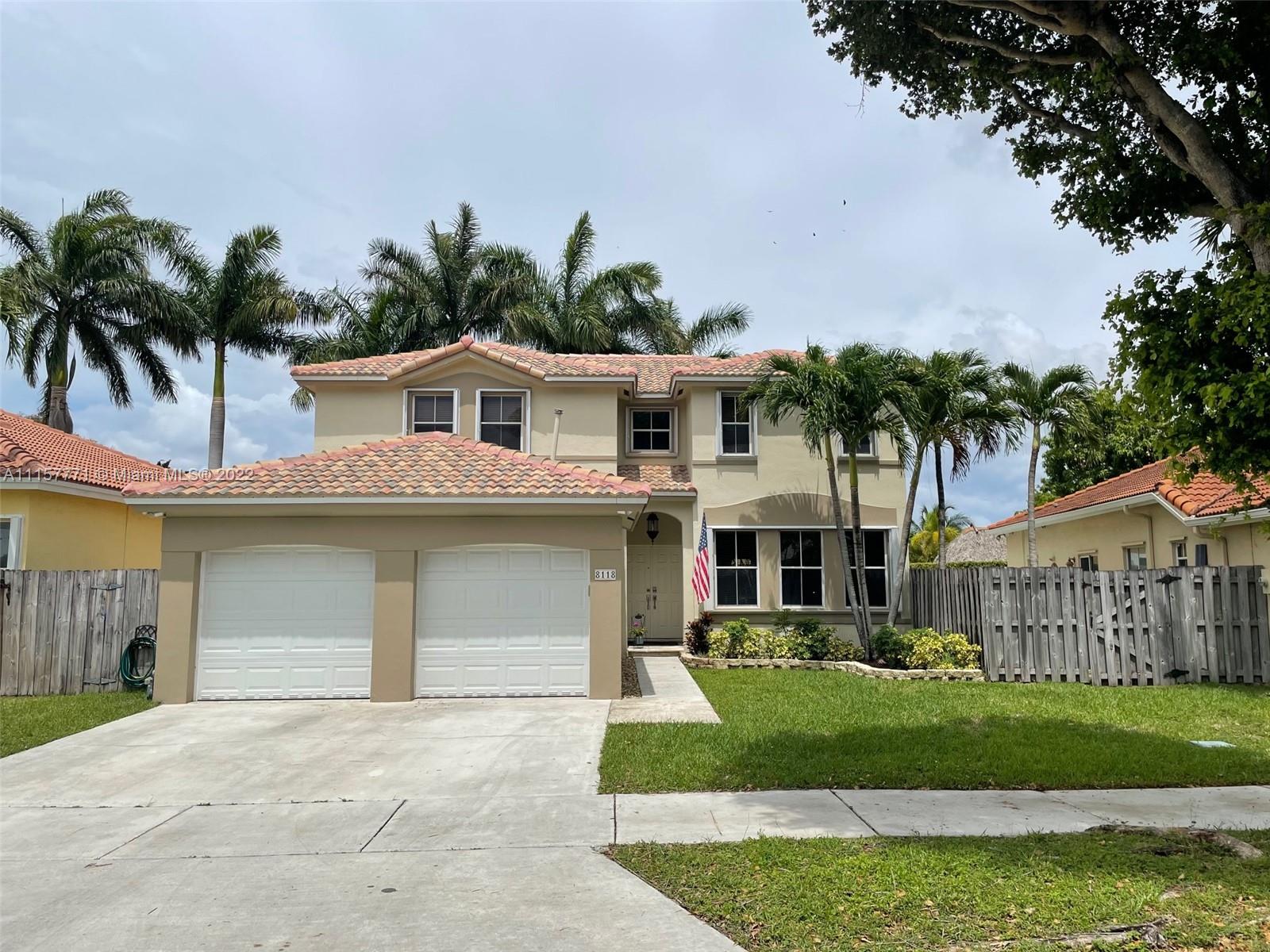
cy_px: 476
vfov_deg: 53.1
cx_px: 635
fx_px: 954
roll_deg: +0.1
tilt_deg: +8.3
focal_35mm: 26
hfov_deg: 67.3
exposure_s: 1/7813
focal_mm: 4.2
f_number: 1.6
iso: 32
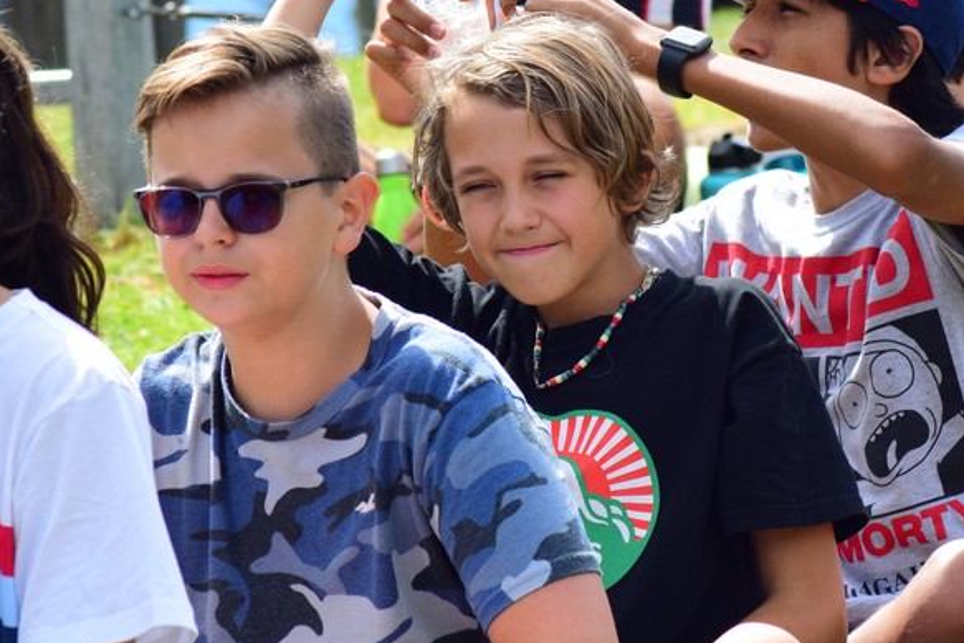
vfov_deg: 3.9
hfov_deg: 5.8
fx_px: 9531
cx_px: 542
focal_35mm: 356
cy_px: 155
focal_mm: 135
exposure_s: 1/1000
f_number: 8
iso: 800
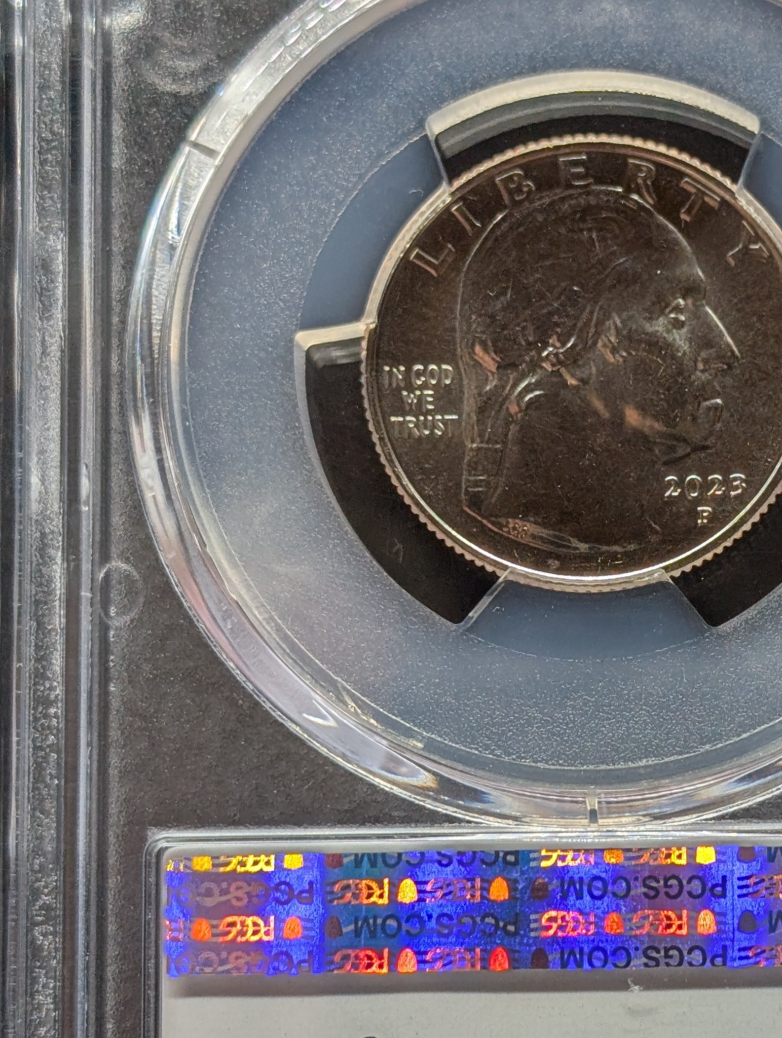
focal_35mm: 95
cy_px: 571
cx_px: 652
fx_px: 2853
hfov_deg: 15.5
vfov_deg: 20.6
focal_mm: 6.9
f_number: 1.68
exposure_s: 1/95.5
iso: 39
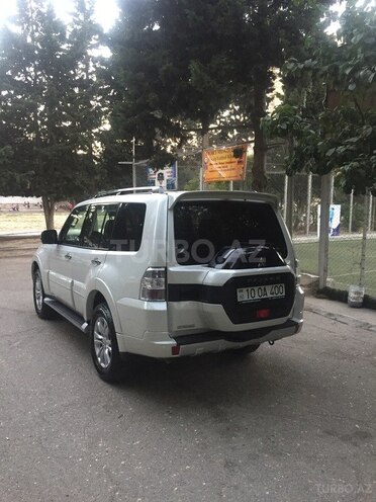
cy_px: 251
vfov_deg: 61.7
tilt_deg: -5.3
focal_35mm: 29
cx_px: 188
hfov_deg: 48.2
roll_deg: +0.0
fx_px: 420
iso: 320
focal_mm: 4.15
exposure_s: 1/33
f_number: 2.2
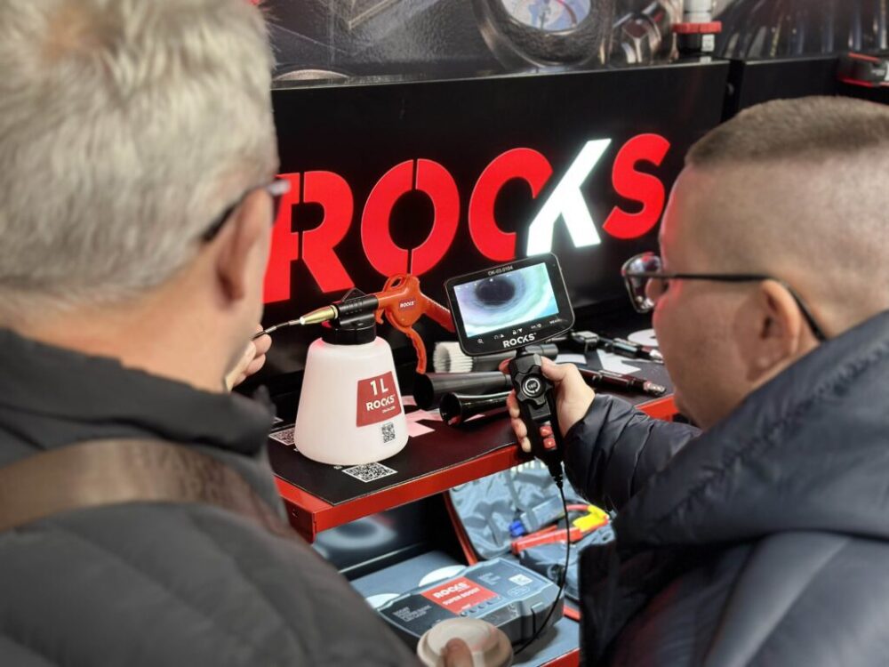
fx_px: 1233
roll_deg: -0.8
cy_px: 334
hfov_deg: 39.7
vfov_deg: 30.3
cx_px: 444
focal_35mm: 48
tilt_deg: -15.2
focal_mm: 6.86
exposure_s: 1/50
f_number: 1.78
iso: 125
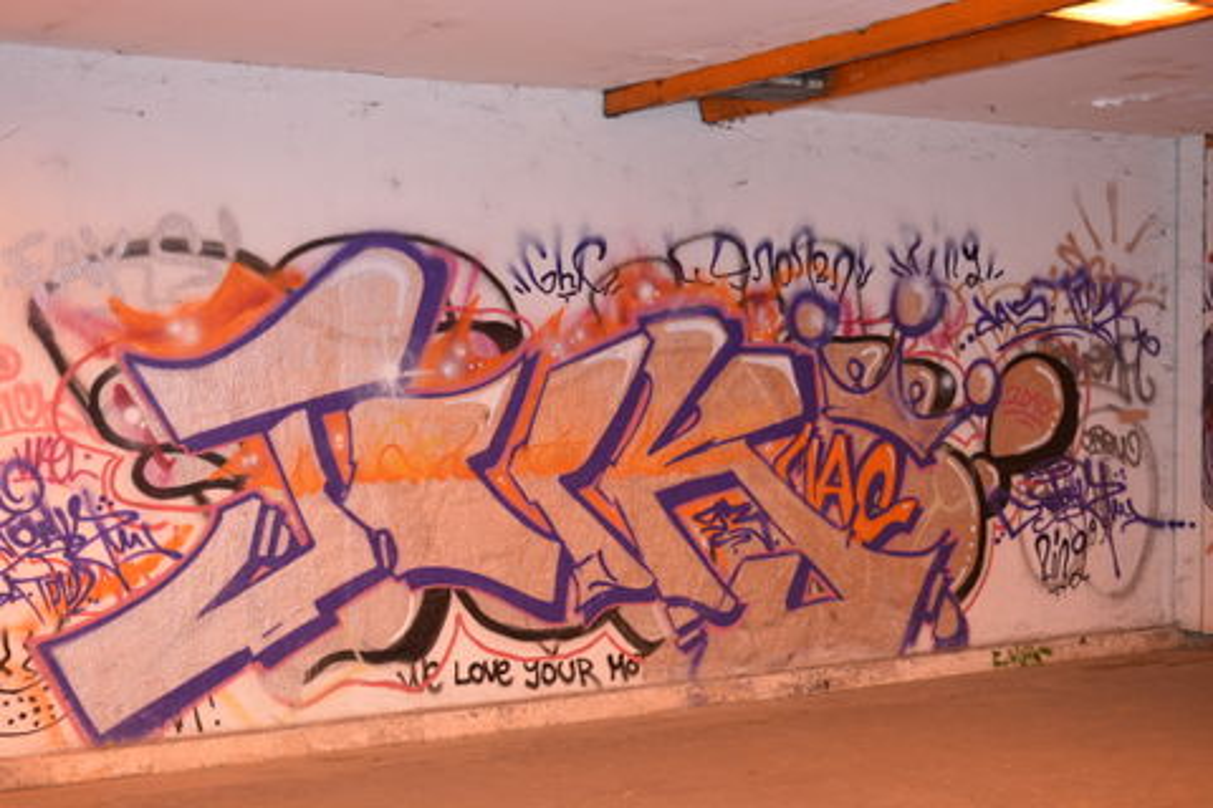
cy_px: 404
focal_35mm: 52
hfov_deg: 37.9
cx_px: 606
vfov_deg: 25.8
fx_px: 1769
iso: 1600
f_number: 2.8
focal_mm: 35
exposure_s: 1/60
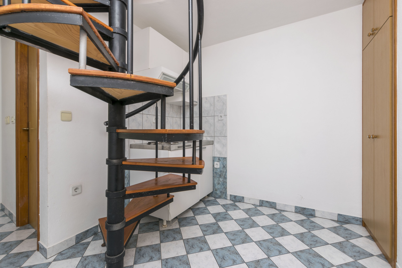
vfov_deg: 77.3
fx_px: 167
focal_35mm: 15
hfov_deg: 100.4
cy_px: 134
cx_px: 201
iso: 100
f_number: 8
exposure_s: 1/160
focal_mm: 10
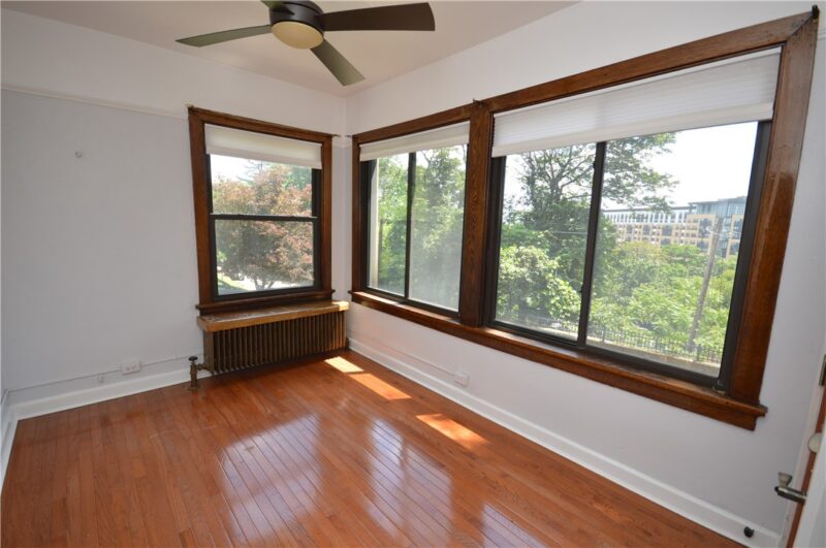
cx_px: 413
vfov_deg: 77.2
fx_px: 344
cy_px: 274
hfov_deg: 100.5
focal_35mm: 15
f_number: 5.6
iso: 250
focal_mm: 10
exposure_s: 1/125
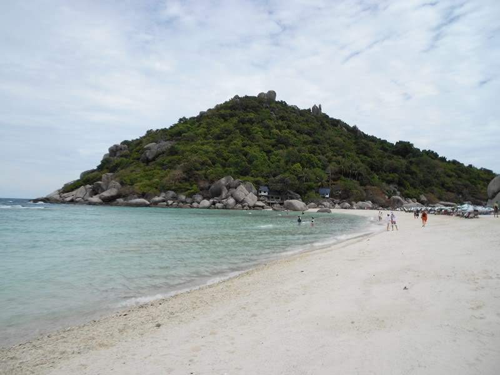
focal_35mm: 26
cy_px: 188
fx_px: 376
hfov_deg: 67.3
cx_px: 250
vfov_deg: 53.1
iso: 80
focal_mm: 4.6
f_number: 3.2
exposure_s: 1/1250
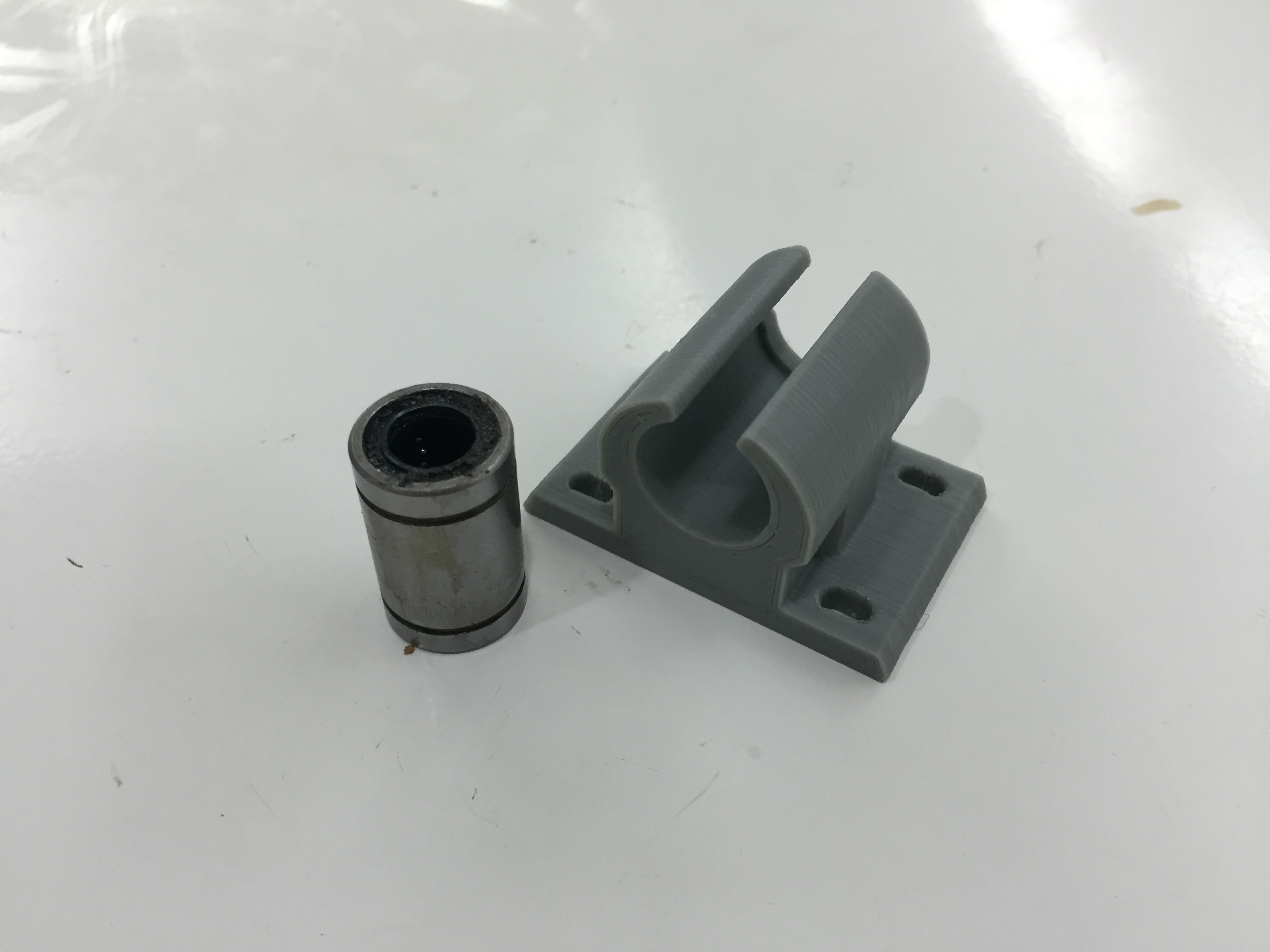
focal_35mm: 29
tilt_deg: -44.6
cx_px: 635
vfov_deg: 48.2
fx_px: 1064
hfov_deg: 61.7
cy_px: 476
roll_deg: -3.2
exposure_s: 1/33
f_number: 2.2
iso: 100
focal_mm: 4.15
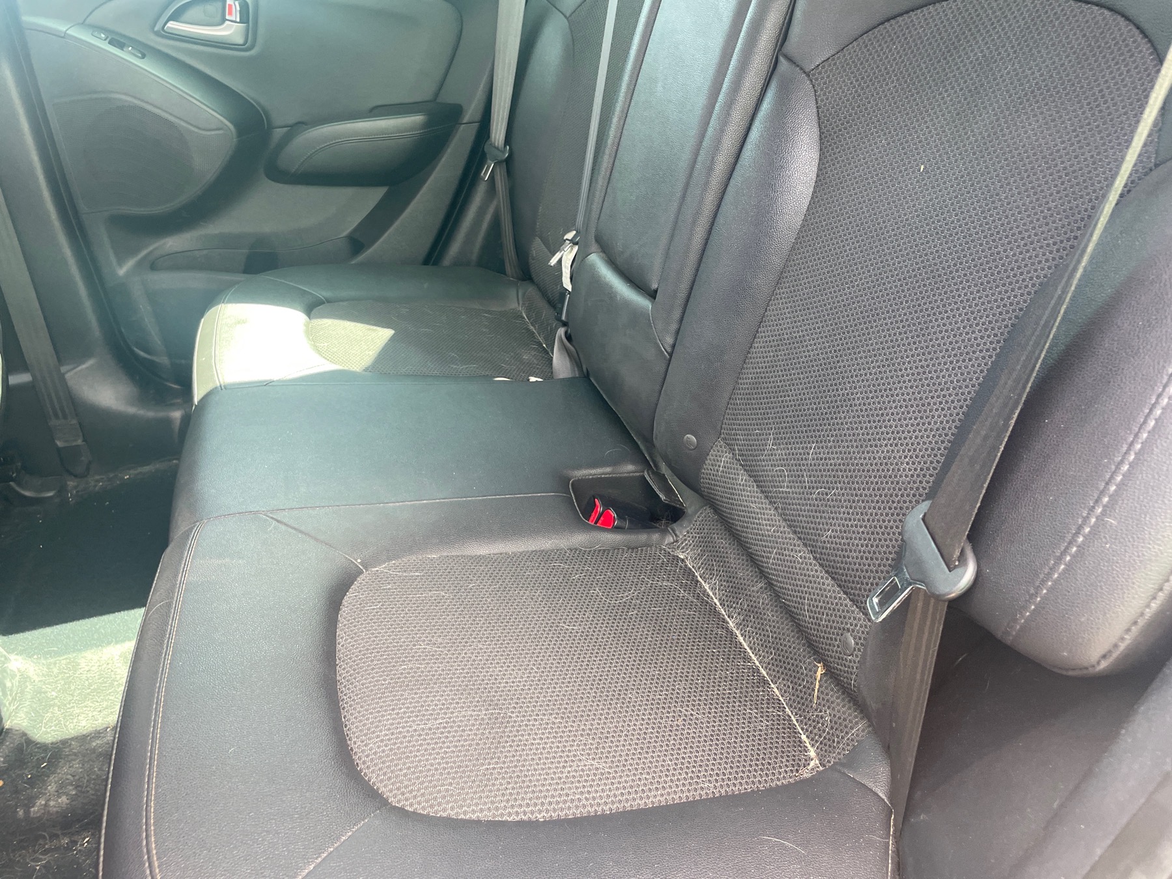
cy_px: 440
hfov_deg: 67.3
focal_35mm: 26
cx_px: 586
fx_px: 880
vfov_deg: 53.1
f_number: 1.6
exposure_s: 1/121
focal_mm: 4.2
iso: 125
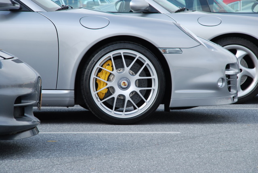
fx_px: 1453
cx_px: 129
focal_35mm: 202
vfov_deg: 6.8
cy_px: 86
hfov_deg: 10.1
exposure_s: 1/60
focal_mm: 135
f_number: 13
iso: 100
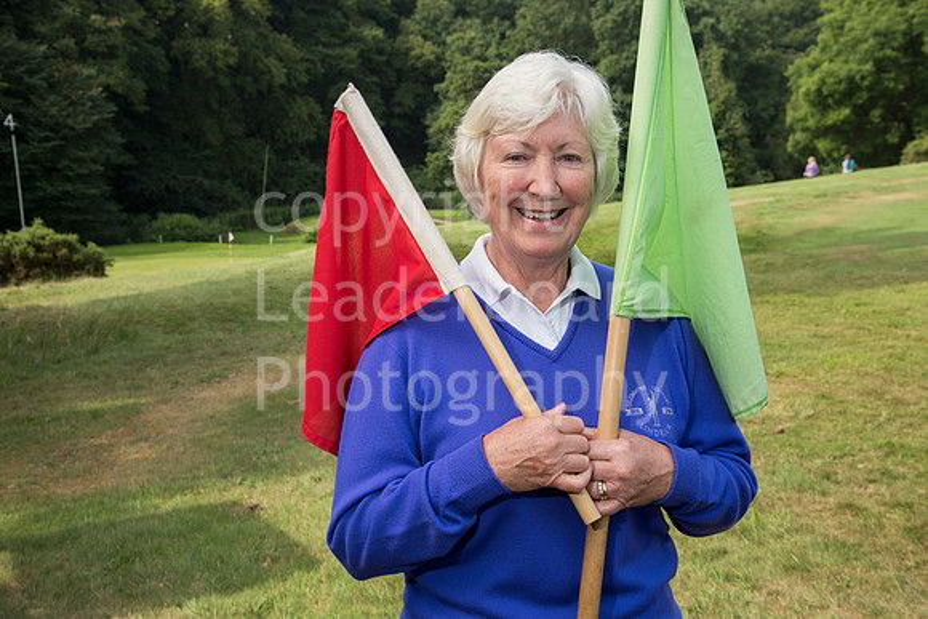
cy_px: 310
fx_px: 1186
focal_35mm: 46
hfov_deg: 42.7
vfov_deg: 29.3
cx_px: 464
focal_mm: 46
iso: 100
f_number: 6.3
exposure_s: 1/60
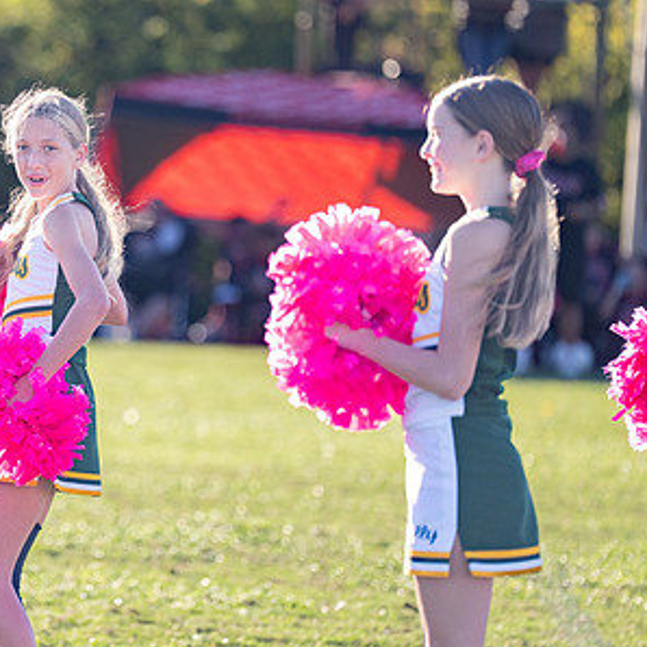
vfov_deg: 5.1
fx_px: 7295
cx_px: 13
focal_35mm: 345
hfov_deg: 5.1
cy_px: 299
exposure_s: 1/2500
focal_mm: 171
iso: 500
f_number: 2.8
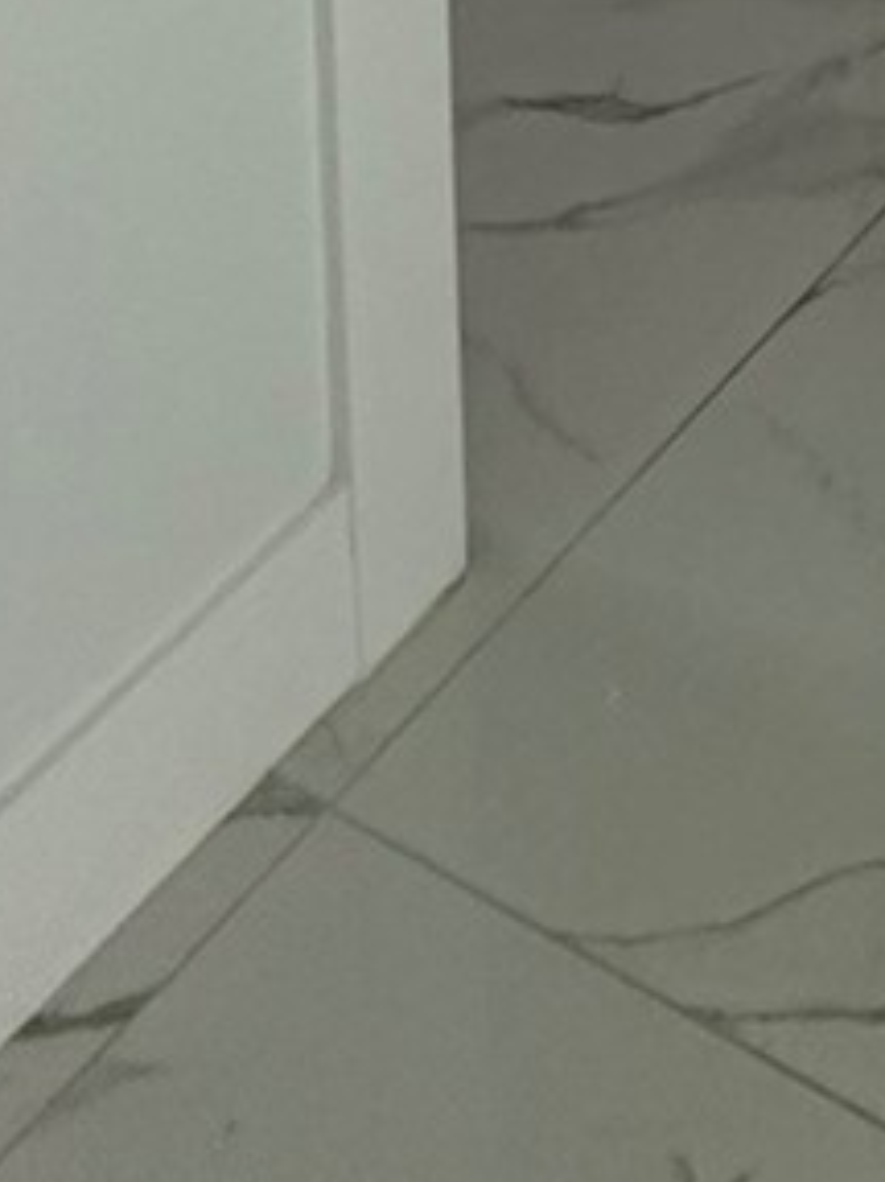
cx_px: 1556
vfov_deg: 16.7
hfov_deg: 16.2
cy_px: -1351
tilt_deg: -9.4
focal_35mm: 78
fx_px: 2661
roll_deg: -1.8
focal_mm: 2.22
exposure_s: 1/99
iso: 200
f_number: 2.2
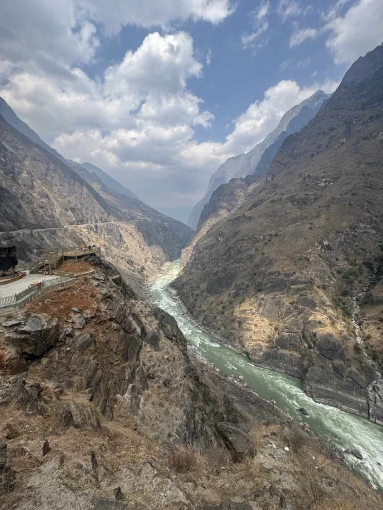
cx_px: 192
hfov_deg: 85.7
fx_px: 207
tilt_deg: -7.1
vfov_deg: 102.1
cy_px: 255
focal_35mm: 14
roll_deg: +0.0
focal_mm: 2.22
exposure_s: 1/1217
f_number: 2.2
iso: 50
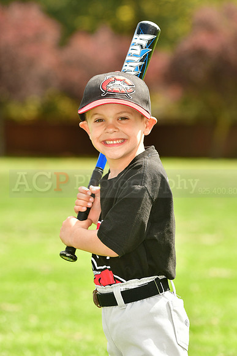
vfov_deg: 8.9
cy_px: 178
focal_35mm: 232
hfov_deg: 5.9
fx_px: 2294
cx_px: 118
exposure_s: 1/500
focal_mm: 155
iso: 200
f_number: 5
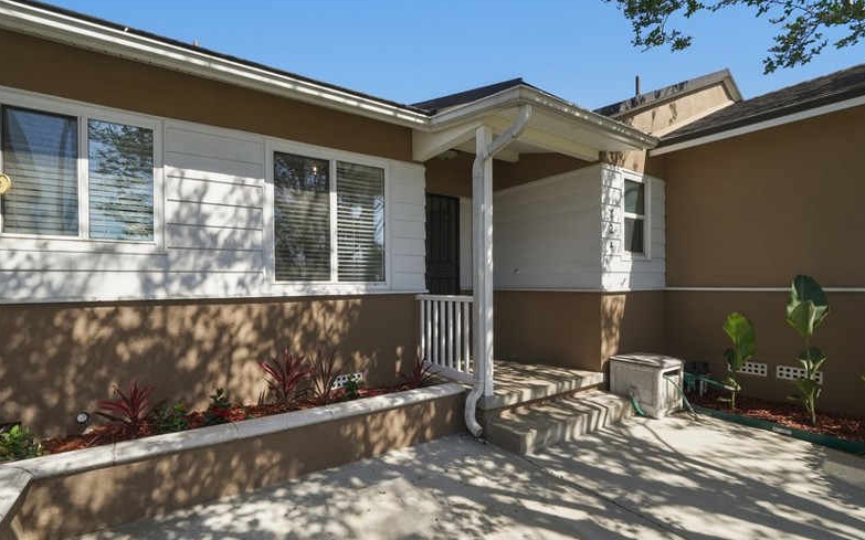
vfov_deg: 71.1
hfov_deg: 97.7
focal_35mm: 16
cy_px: 290
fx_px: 377
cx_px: 404
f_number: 8
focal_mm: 12
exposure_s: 1/320
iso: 250
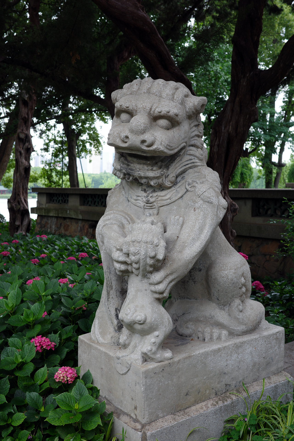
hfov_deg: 33.4
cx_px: 147
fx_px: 490
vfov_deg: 48.5
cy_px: 220
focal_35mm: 40
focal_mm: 26
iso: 200
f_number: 3.5
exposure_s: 1/200
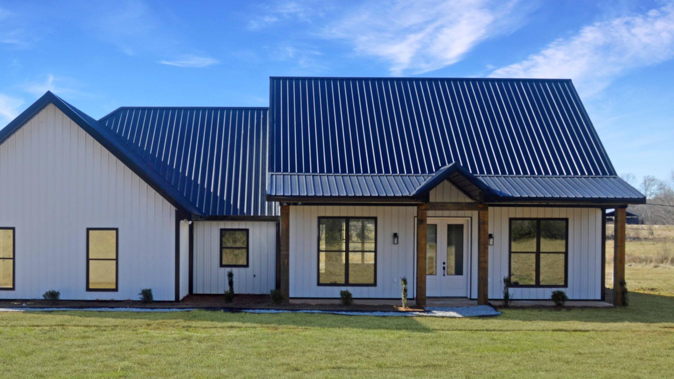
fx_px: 894
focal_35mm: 50
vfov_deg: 23.9
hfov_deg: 41.0
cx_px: 252
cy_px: 241
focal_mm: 24
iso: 100
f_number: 8
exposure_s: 1/200
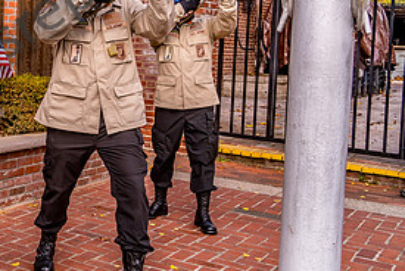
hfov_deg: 31.3
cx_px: -1
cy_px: 66
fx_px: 664
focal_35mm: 59
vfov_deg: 22.8
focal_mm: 28
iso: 800
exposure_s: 1/640
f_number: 6.3
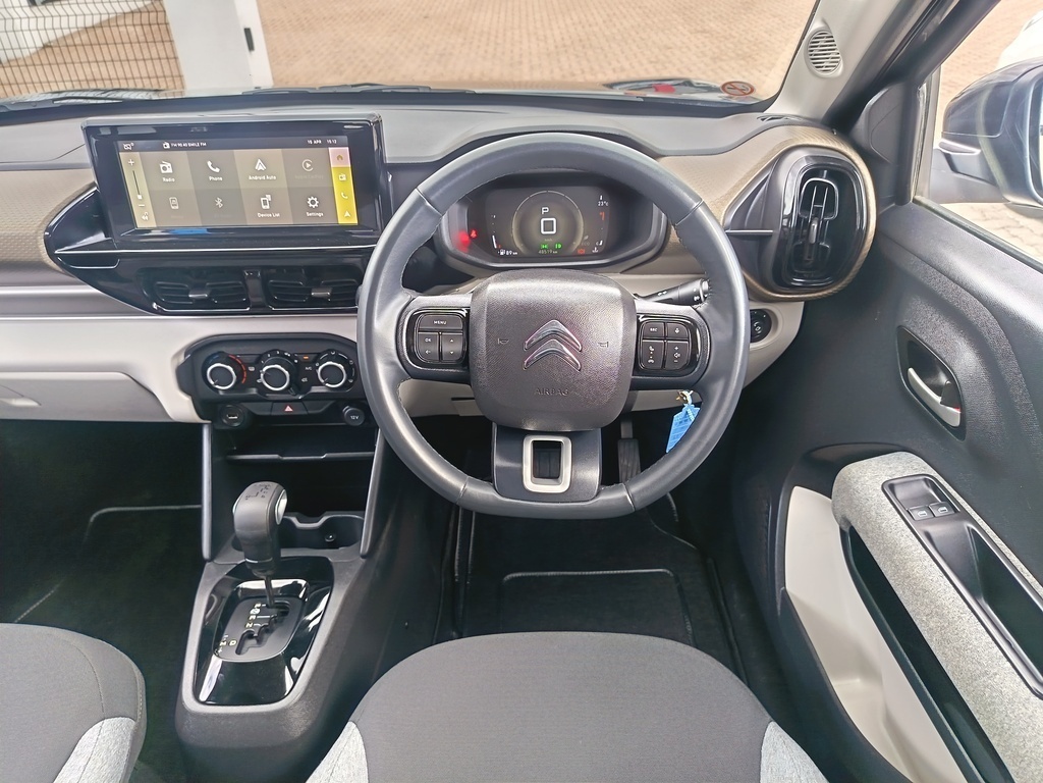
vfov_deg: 56.8
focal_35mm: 24
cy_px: 392
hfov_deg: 71.6
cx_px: 522
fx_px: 723
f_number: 1.75
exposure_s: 1/60
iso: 456
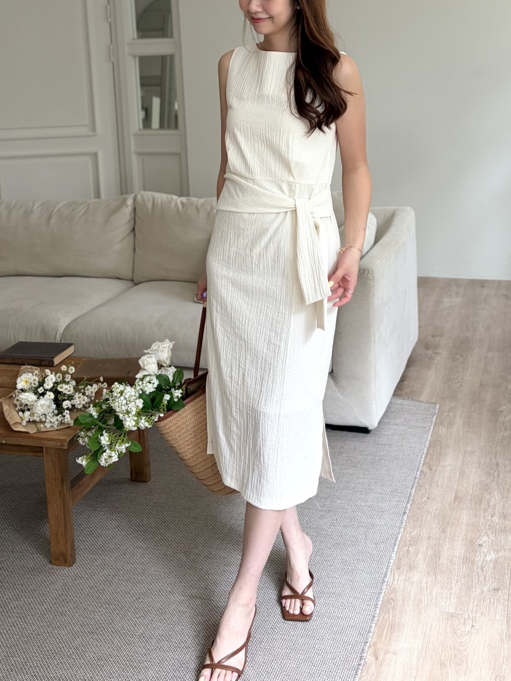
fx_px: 512
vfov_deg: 67.3
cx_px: 256
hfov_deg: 53.1
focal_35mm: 26
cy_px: 340
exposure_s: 1/121
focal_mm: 5.96
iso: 64
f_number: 1.6
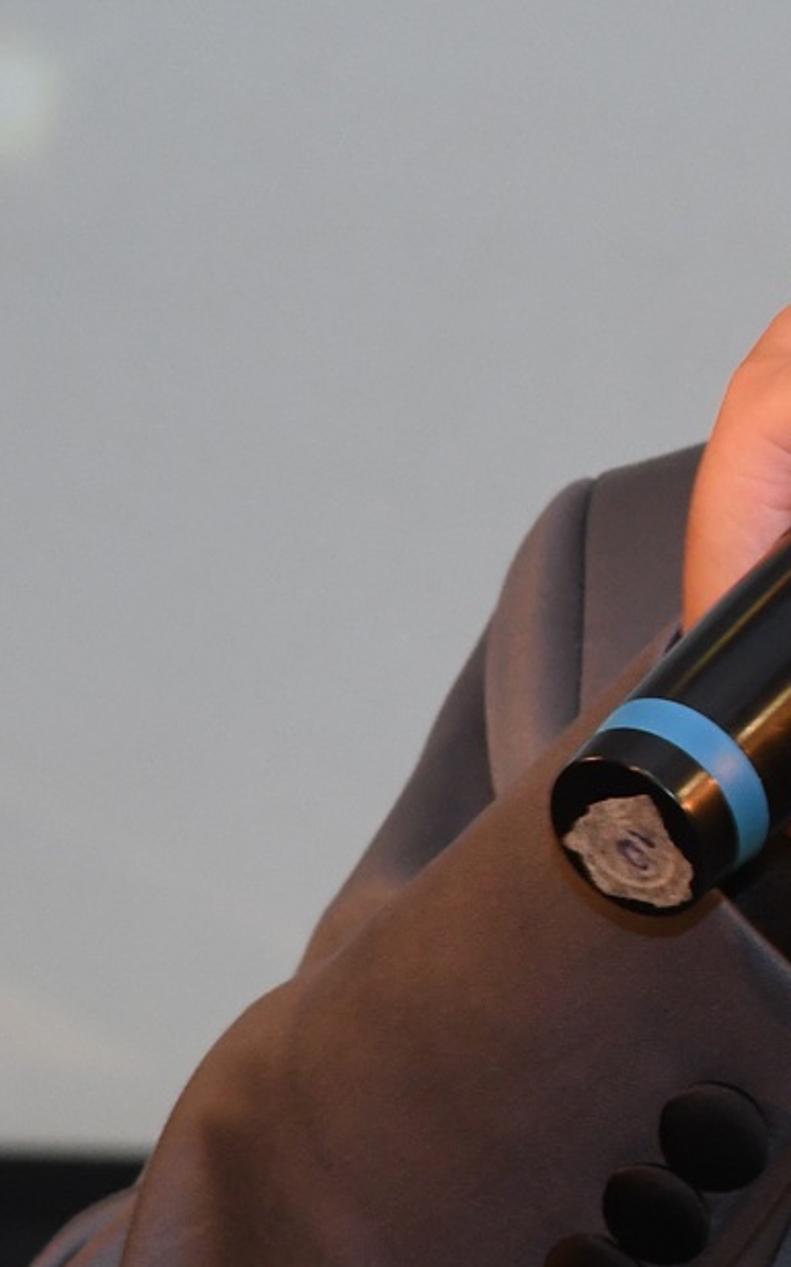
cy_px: 629
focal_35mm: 655
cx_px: 1485
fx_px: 22618
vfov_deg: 3.2
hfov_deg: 2.0
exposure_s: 1/160
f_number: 5.6
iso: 1000
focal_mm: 120
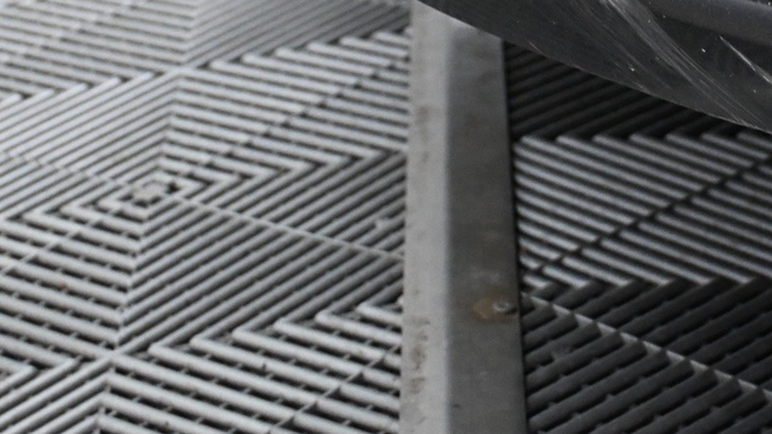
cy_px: -197
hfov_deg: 17.1
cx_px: 760
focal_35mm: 123
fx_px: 2511
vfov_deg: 9.6
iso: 3200
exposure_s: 1/125
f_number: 5
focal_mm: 31.5
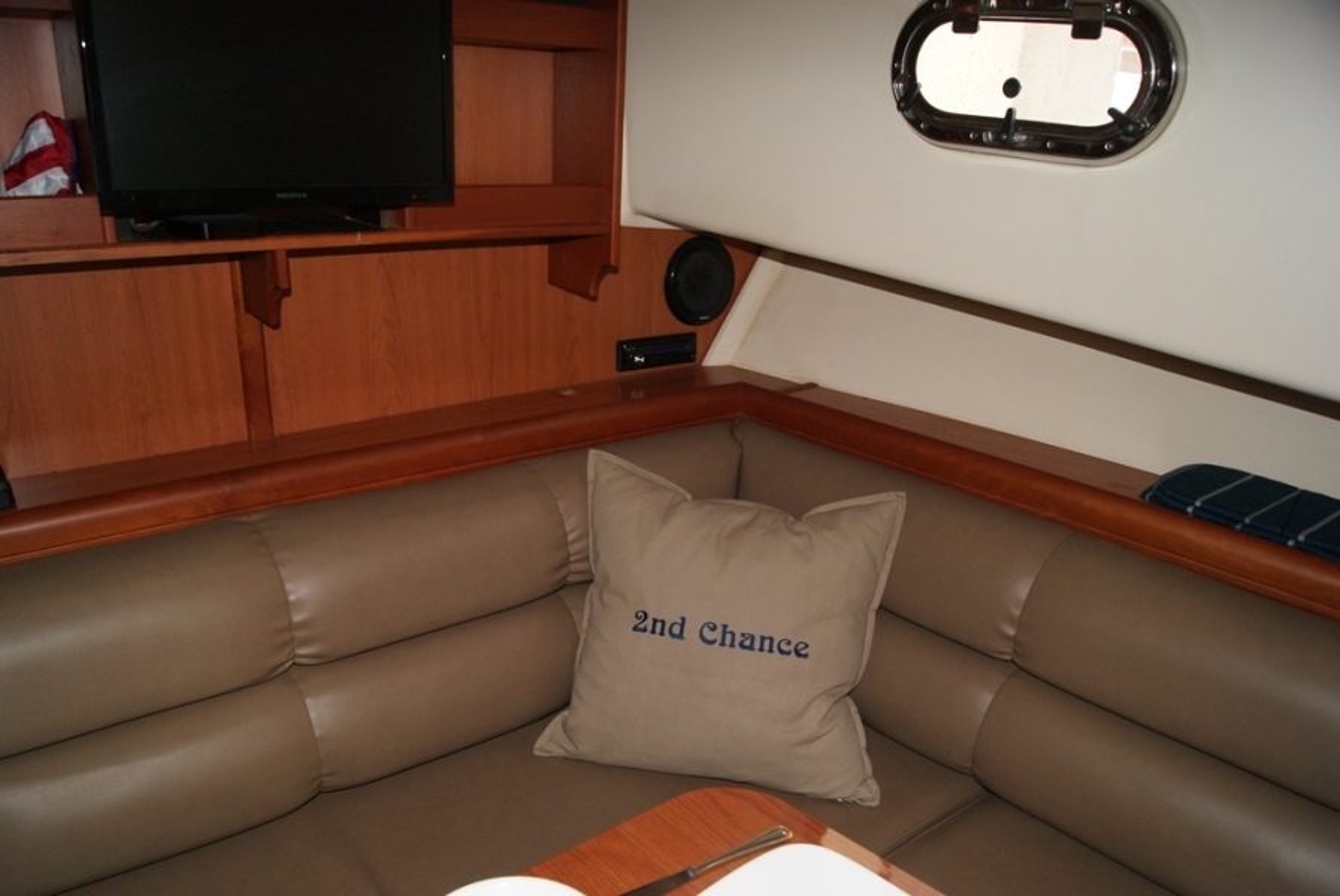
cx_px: 670
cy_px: 448
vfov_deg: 48.0
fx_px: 1006
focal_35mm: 27
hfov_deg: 67.3
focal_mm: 18
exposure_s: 1/60
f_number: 5.6
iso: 400
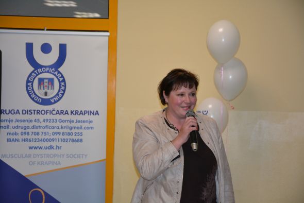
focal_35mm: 120
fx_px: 1014
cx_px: 152
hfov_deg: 17.1
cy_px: 102
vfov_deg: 11.4
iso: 2000
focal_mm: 80
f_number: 5.3
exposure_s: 1/200
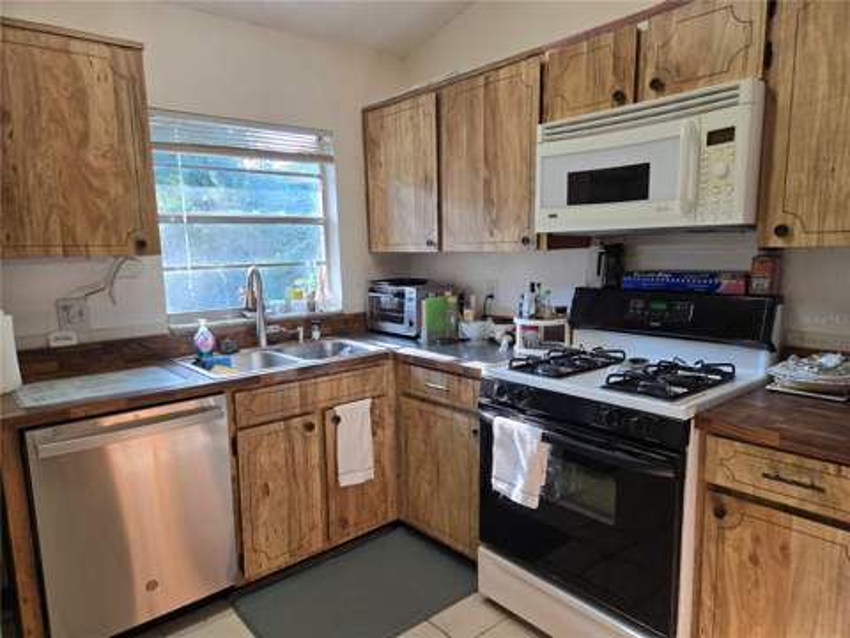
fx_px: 565
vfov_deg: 58.9
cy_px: 319
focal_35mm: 23
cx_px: 425
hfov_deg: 73.9
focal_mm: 5.4
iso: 80
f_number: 1.8
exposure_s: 1/120
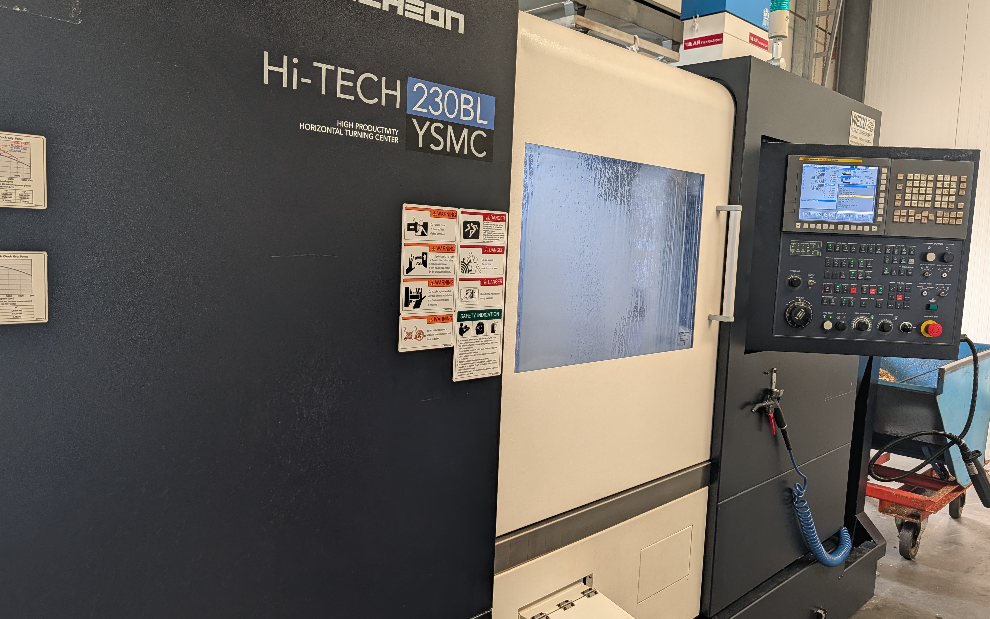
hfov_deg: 70.4
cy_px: 298
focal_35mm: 26
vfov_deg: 47.6
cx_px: 491
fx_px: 702
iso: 172
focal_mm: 6.9
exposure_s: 1/106
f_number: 1.68
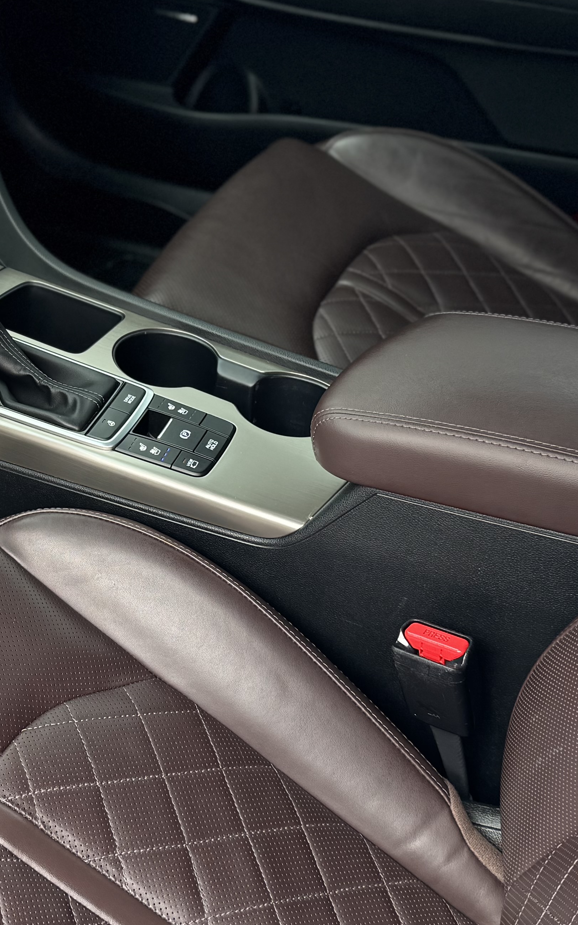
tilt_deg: -36.3
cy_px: 368
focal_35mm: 56
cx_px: -14
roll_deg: +1.7
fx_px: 1411
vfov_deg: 36.1
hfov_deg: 22.2
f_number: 1.78
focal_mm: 6.76
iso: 80
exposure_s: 1/350
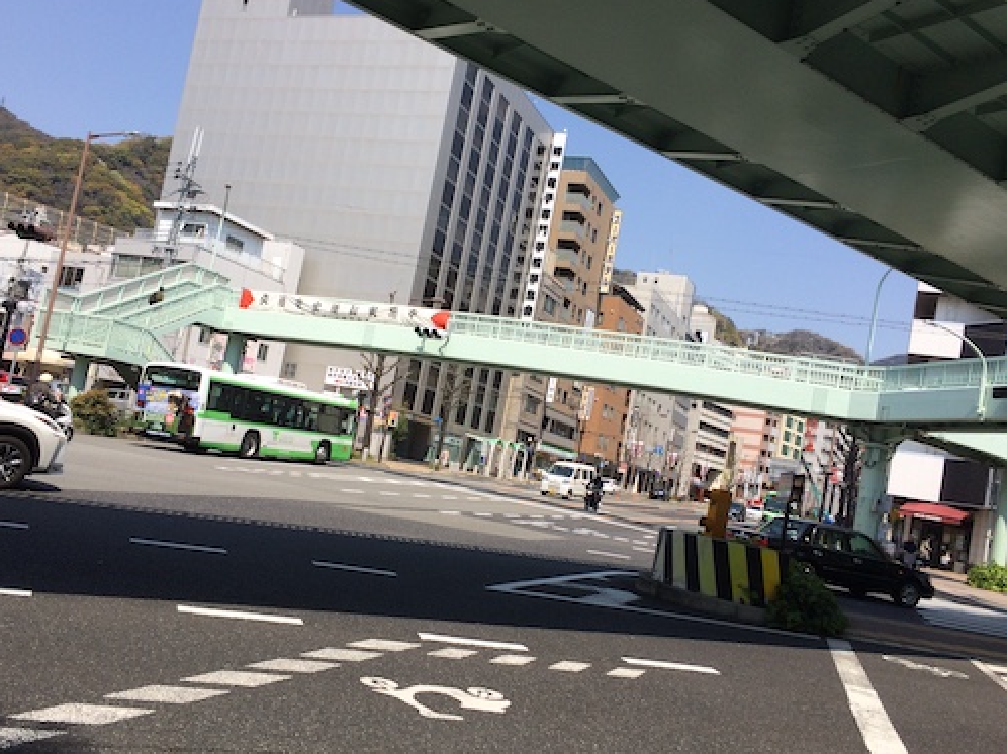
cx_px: 472
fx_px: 960
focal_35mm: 33
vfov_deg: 42.9
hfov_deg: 55.3
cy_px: 387
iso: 32
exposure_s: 1/2415
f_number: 2.2
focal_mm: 4.15
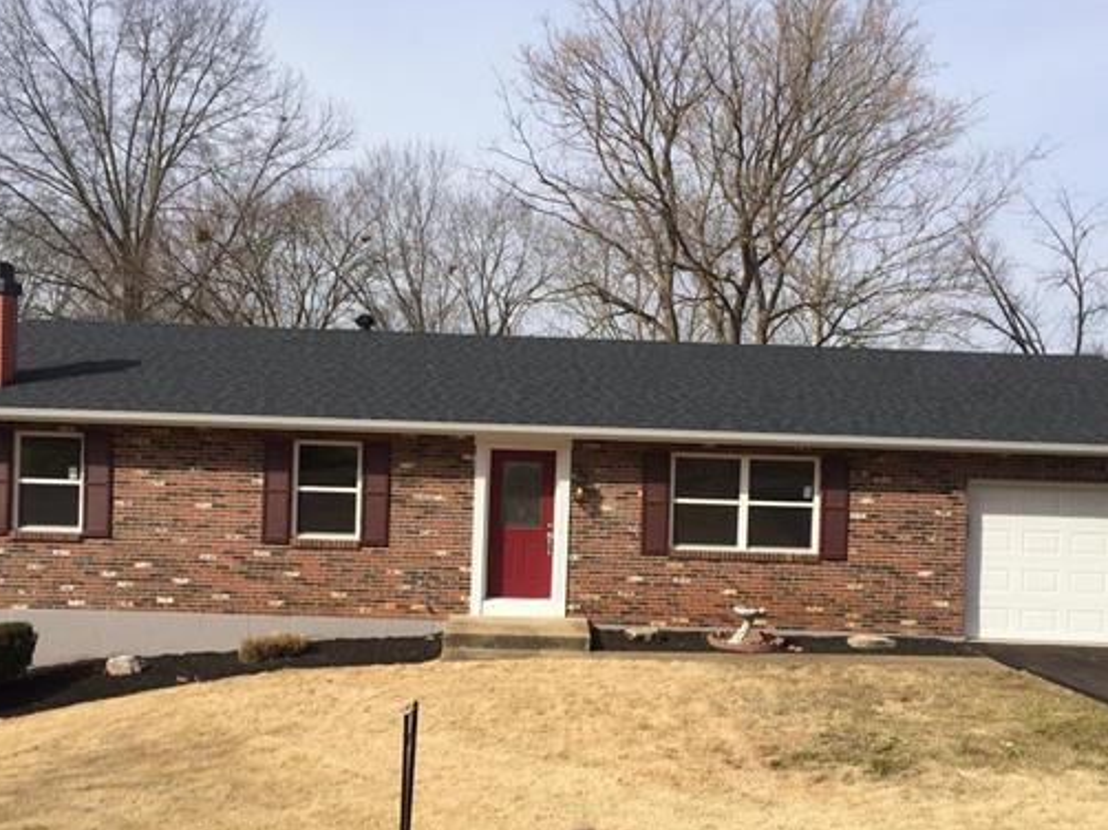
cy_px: 450
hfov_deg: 50.2
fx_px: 1184
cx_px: 565
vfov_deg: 38.6
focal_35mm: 37
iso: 32
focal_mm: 4.15
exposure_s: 1/2415
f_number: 2.2
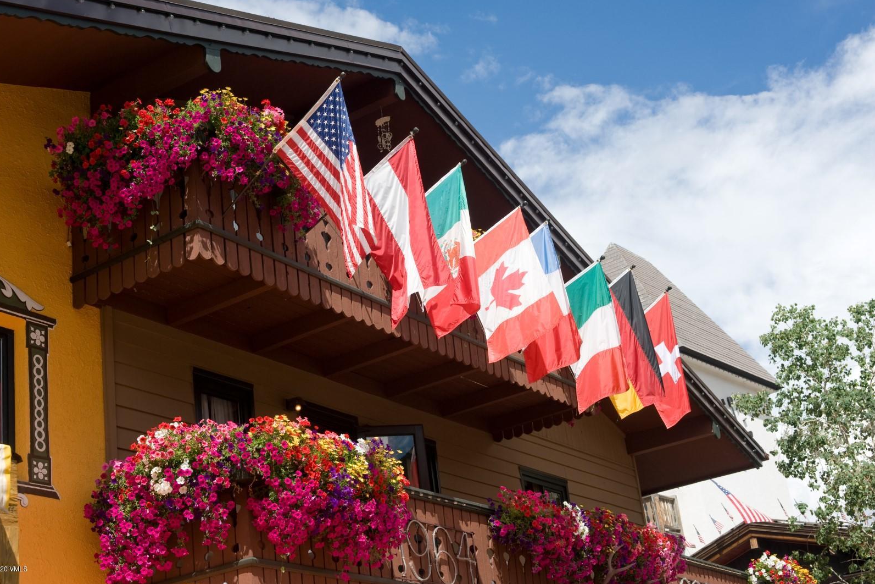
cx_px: 430
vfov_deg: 24.2
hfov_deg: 35.6
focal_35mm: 56
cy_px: 293
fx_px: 1361
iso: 200
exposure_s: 1/400
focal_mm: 55
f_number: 10
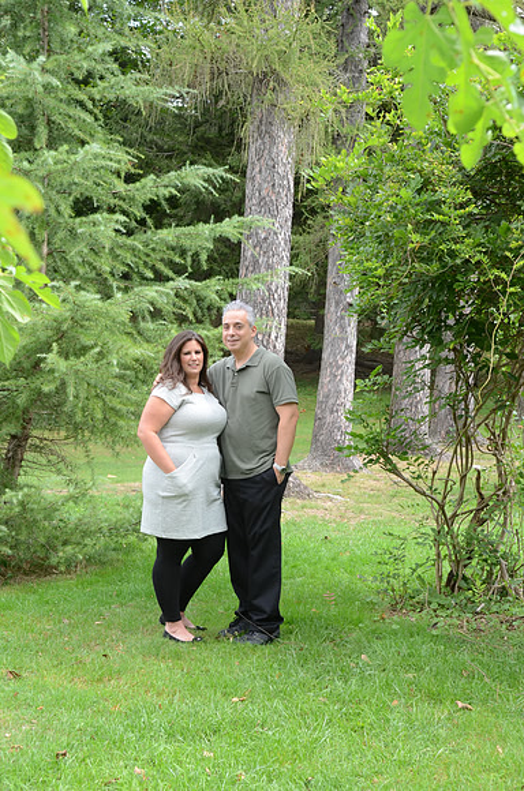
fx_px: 1152
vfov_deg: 37.9
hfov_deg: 25.6
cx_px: 262
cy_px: 396
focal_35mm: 52
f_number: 6.3
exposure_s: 1/200
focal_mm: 35
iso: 500
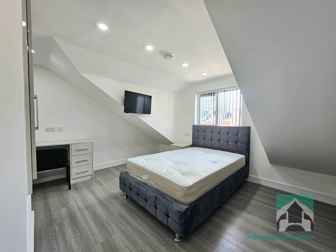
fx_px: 126
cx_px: 168
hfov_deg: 106.2
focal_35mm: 13
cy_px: 126
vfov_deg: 89.9
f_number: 2.2
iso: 64
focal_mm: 2.2
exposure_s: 1/50.3
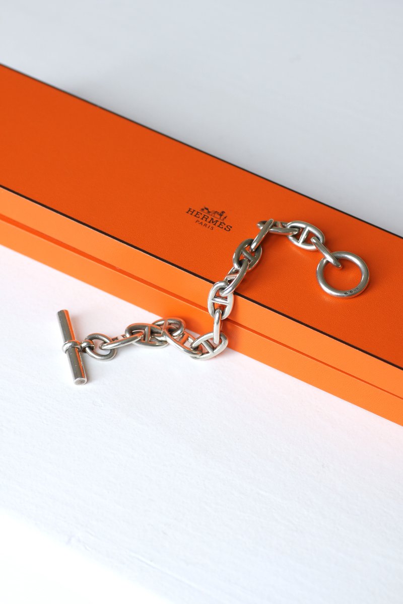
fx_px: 1763
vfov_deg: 19.5
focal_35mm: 105
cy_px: 302
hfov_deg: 13.0
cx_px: 202
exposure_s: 1/125
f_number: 4
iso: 200
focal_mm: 70
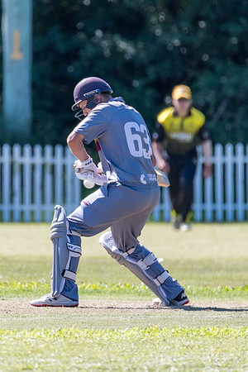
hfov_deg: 1.3
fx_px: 11365
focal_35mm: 1100
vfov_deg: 1.9
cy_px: 170
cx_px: 106
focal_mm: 600
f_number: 6.3
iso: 1250
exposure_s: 1/2000
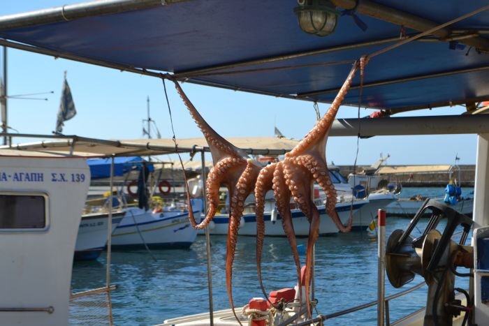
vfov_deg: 18.9
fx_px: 978
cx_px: 244
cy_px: 163
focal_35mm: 72
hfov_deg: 28.1
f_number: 8
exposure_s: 1/250
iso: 100
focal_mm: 48
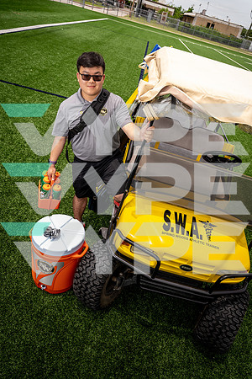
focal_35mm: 27
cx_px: 126
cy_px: 190
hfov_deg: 47.9
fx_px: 283
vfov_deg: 67.4
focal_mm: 27
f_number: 5.6
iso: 100
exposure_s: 1/250
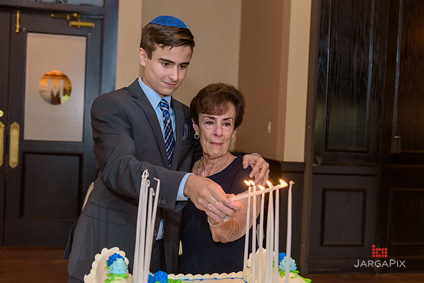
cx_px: 212
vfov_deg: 30.5
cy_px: 142
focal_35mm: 44
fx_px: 518
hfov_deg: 44.5
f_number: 3.2
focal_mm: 44
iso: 1600
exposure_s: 1/125
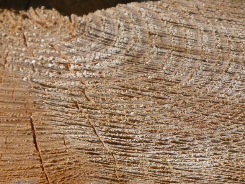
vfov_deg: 1.9
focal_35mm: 800
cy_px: 120
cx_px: 216
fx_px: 5662
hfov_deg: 2.5
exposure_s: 1/2500
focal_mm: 71.7
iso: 400
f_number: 6
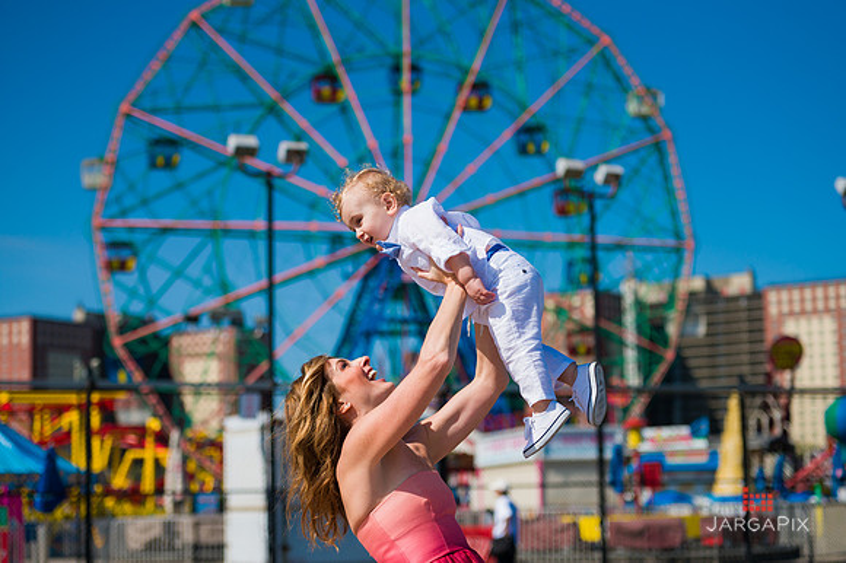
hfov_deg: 28.9
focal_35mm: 70
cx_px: 423
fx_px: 1644
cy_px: 282
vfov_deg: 19.4
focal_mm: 70
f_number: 3.2
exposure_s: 1/6400
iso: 200
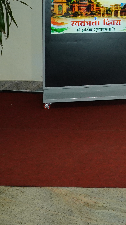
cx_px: 375
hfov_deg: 7.9
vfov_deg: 15.8
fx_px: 784
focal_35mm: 132
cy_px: -20
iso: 2500
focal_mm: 36
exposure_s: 1/160
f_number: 8
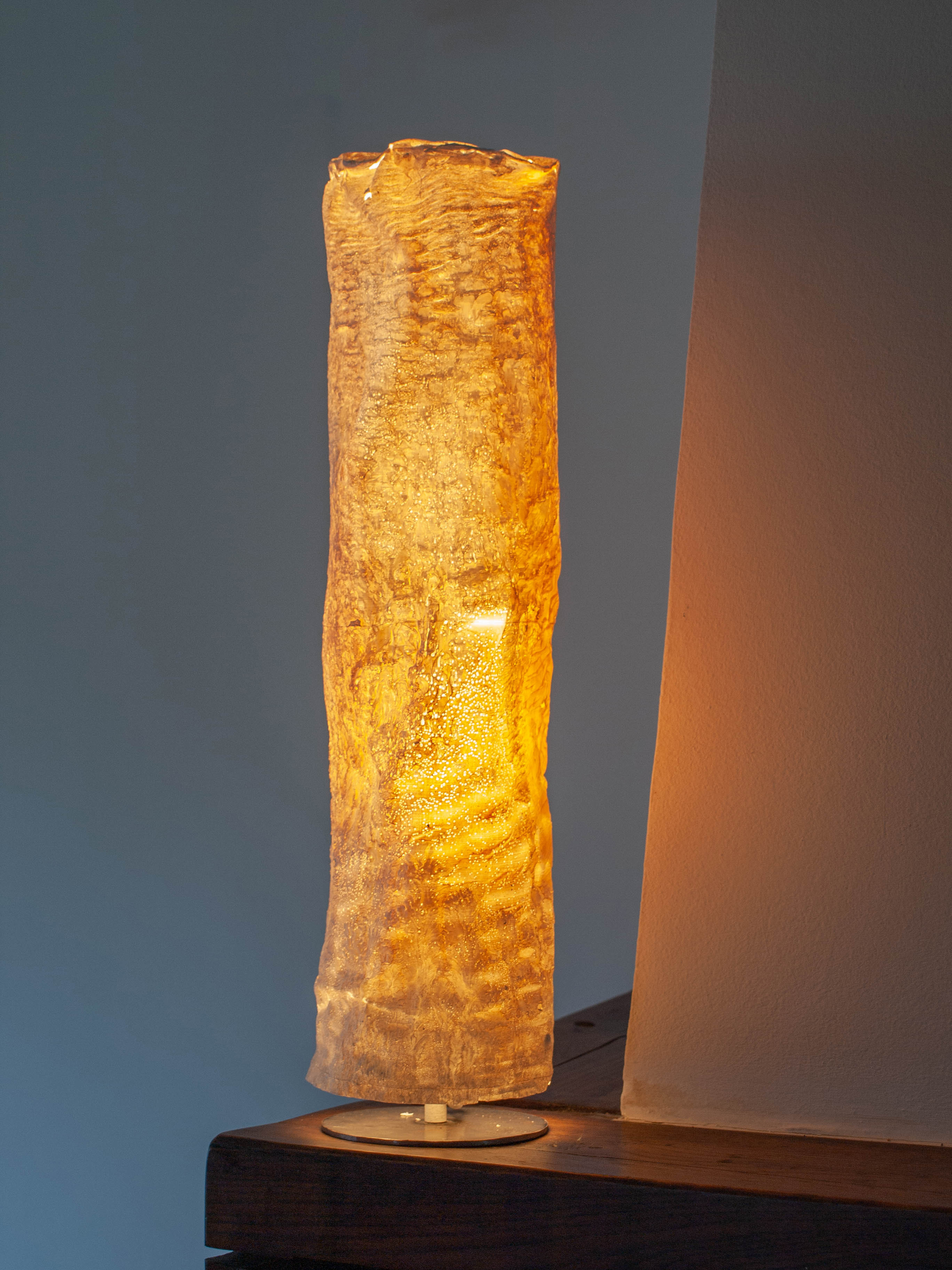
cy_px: 635
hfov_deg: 24.4
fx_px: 2200
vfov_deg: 32.2
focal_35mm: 60
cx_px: 476
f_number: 5
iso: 200
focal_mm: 30
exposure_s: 1/60
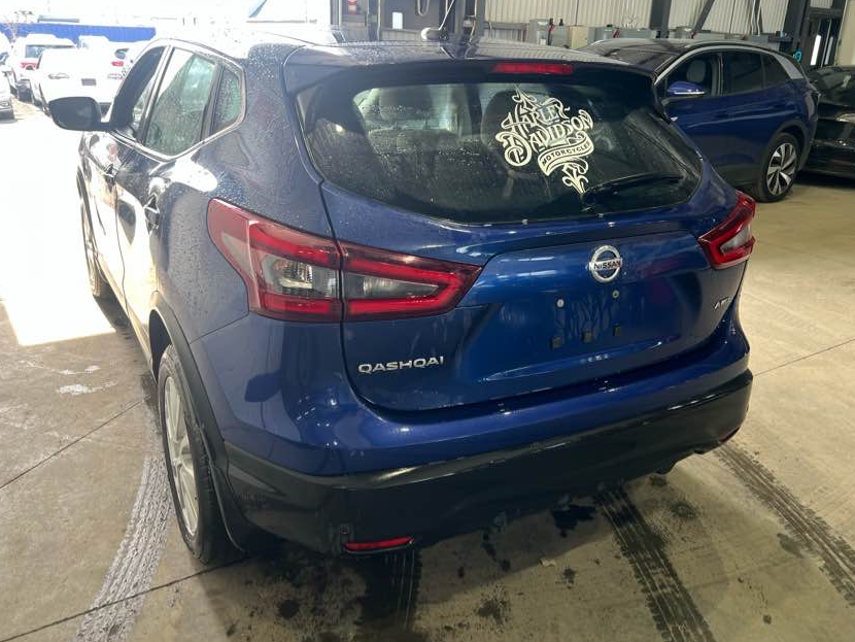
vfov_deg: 48.2
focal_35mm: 29
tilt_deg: -18.9
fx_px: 716
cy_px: 298
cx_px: 421
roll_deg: -1.3
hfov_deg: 61.6
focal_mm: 5.7
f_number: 1.5
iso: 40
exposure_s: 1/121
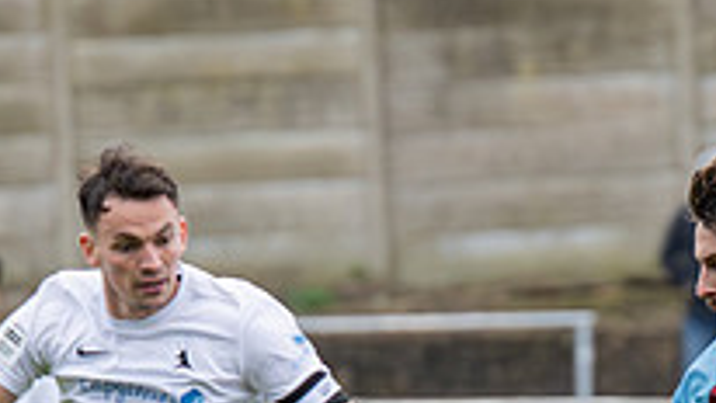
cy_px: 472
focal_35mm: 724
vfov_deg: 1.7
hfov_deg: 3.0
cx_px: 684
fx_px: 13749
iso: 800
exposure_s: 1/500
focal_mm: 105
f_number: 2.8
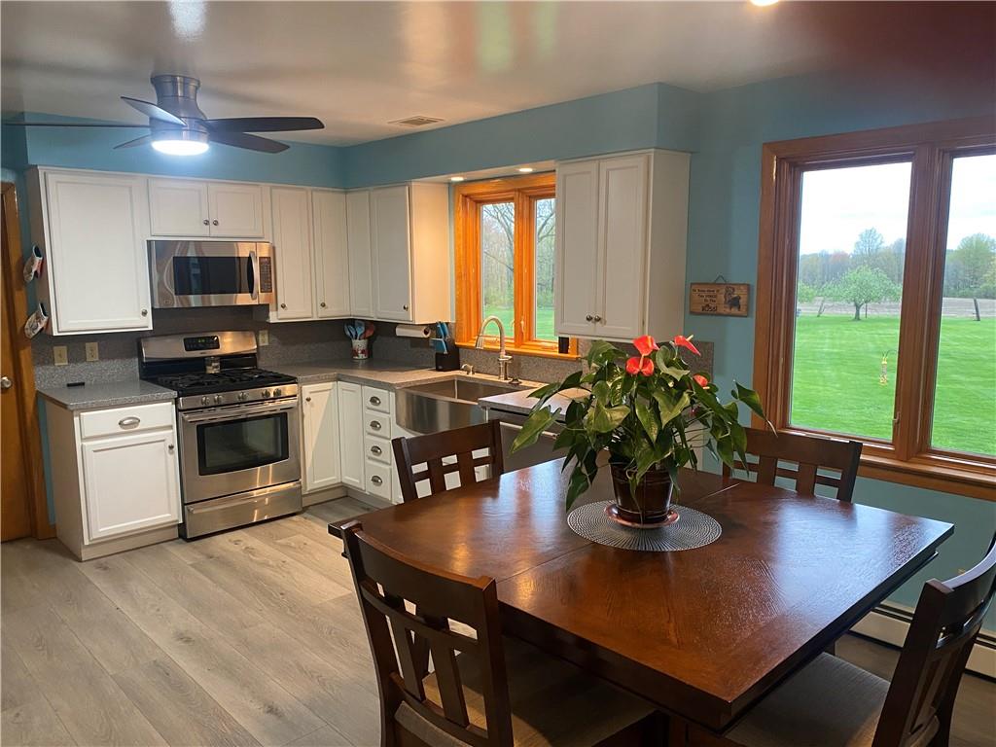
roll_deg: +0.3
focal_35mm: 26
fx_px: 748
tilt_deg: -8.3
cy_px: 374
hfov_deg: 67.3
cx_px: 498
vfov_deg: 53.1
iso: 250
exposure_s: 1/60
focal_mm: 4.25
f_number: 1.8
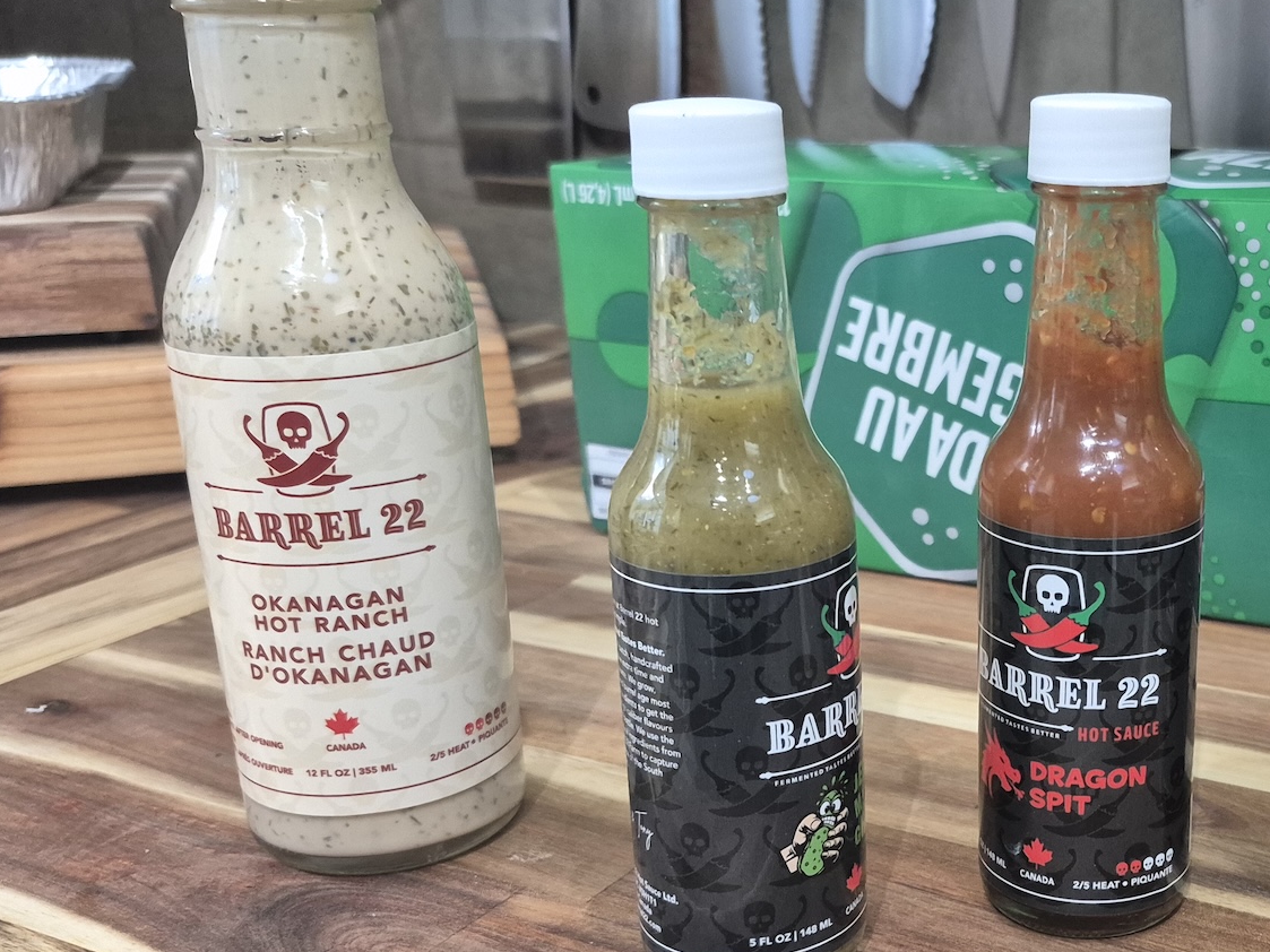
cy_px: 603
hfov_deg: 42.1
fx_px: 1577
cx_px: 1002
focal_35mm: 43
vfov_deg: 33.4
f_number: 1.8
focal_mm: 5.4
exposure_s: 1/120
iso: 1000
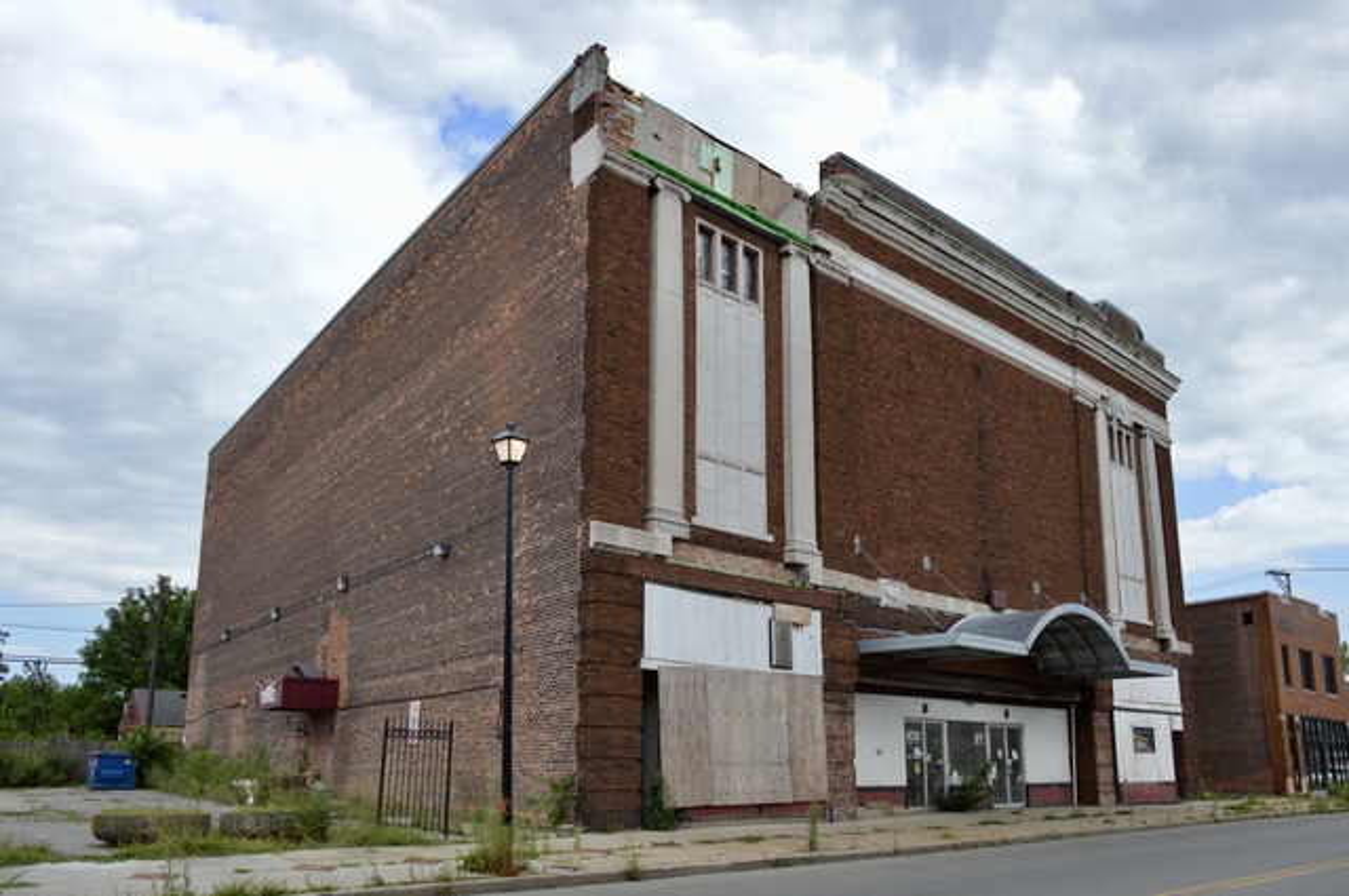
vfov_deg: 41.6
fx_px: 1179
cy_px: 448
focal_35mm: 32
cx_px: 674
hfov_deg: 59.6
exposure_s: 1/200
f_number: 7.1
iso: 100
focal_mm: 21
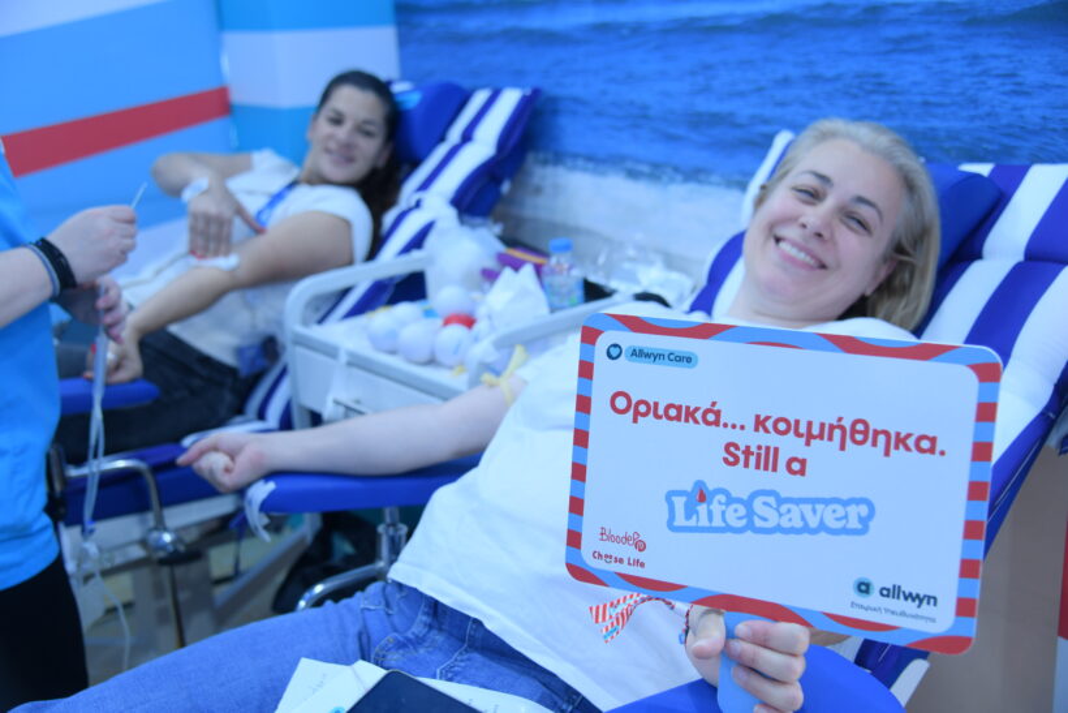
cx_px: 534
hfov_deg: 50.7
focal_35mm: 38
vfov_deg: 35.1
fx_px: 1127
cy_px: 356
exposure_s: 1/320
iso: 500
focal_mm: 38
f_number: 4
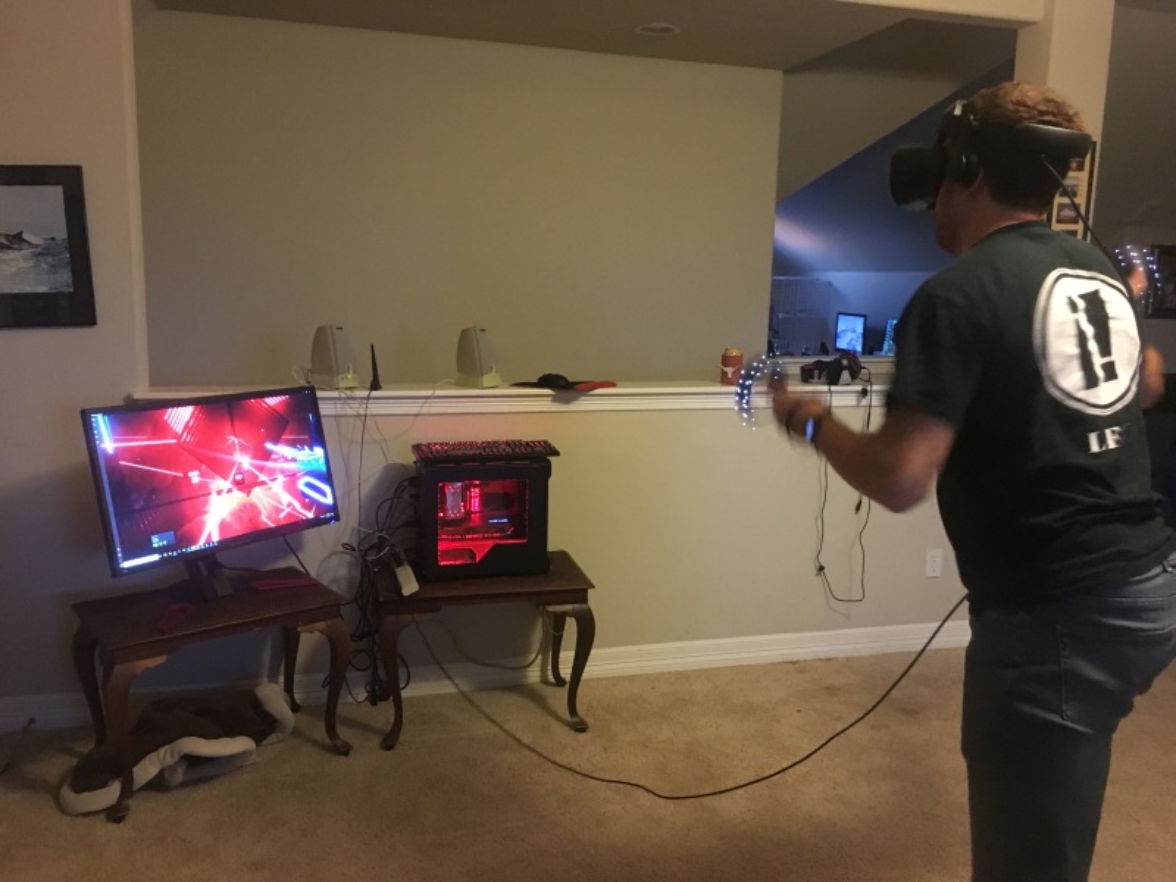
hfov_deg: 61.7
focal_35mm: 29
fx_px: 985
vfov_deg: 48.2
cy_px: 441
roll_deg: -0.9
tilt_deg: -8.5
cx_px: 588
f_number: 2.2
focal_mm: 4.15
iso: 320
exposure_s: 1/15
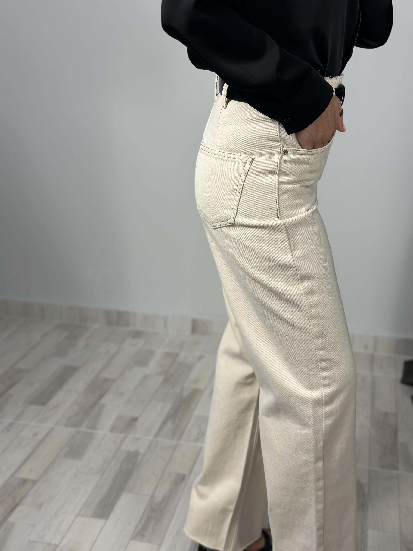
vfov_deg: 39.7
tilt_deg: -46.6
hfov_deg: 30.3
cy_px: 276
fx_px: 764
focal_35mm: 48
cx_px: 206
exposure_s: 1/100
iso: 80
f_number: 1.78
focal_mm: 6.86
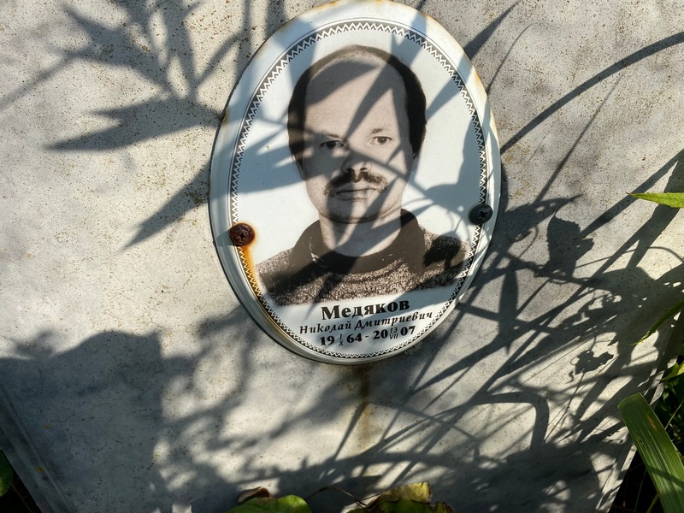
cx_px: 342
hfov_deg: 67.3
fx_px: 514
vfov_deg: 53.1
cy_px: 256
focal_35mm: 26
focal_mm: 4.25
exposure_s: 1/3125
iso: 32
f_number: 1.8
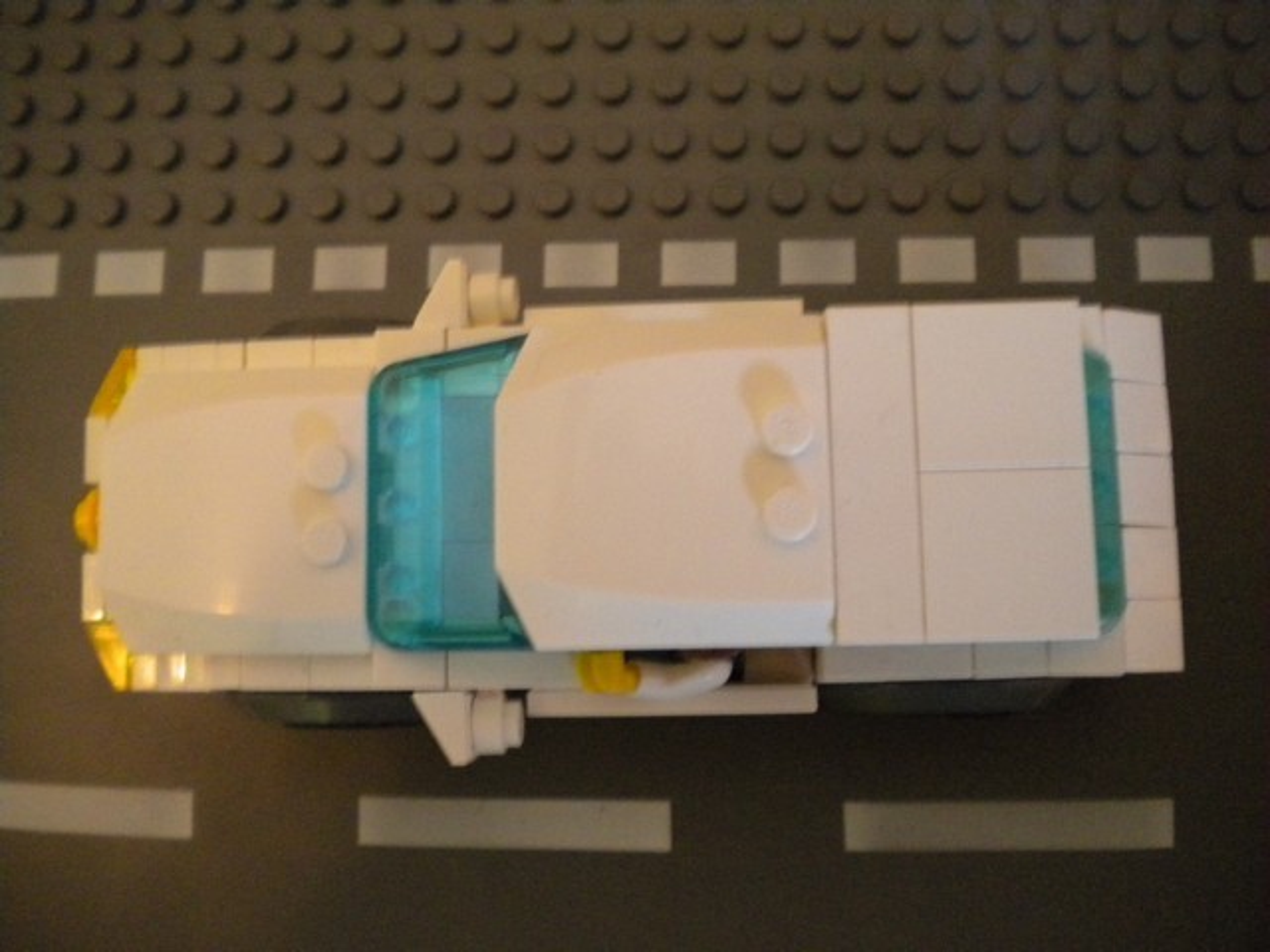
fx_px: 1284
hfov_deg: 52.6
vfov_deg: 40.7
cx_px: 635
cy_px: 476
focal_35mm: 35
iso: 800
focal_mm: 6.3
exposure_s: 1/20
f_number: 3.1
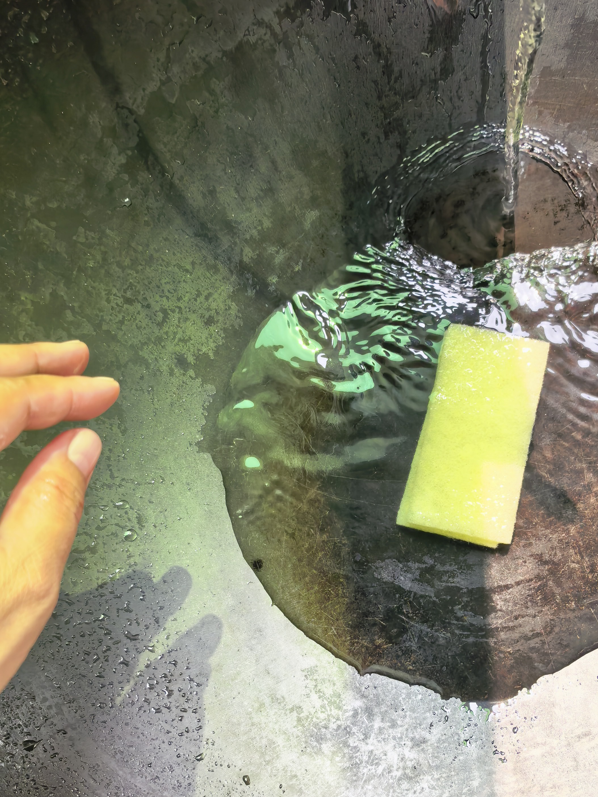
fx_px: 806
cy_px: 465
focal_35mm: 35
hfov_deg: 39.9
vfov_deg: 52.4
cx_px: 422
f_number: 2
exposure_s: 1/997
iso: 80
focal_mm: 5.75
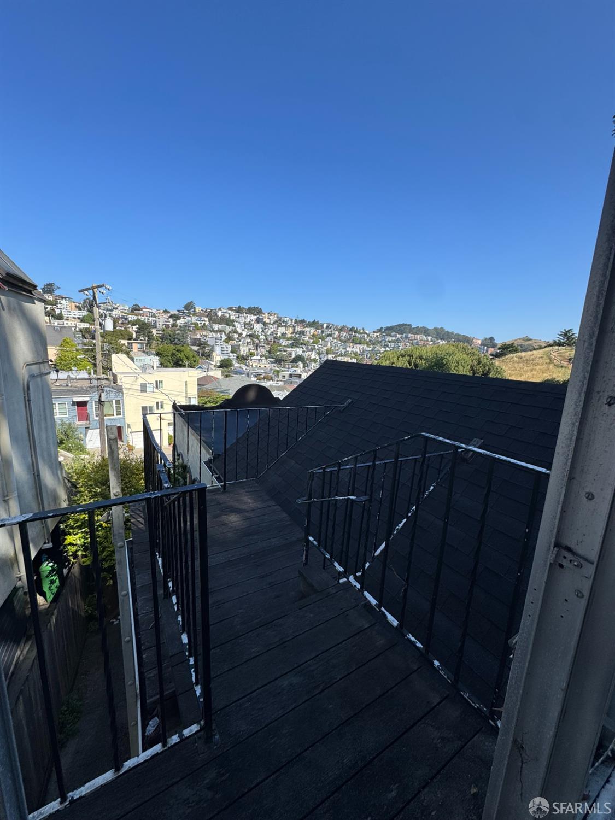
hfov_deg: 85.7
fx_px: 332
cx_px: 308
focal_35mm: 14
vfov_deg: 102.1
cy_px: 410
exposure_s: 1/1217
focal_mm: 2.22
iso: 50
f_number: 2.2
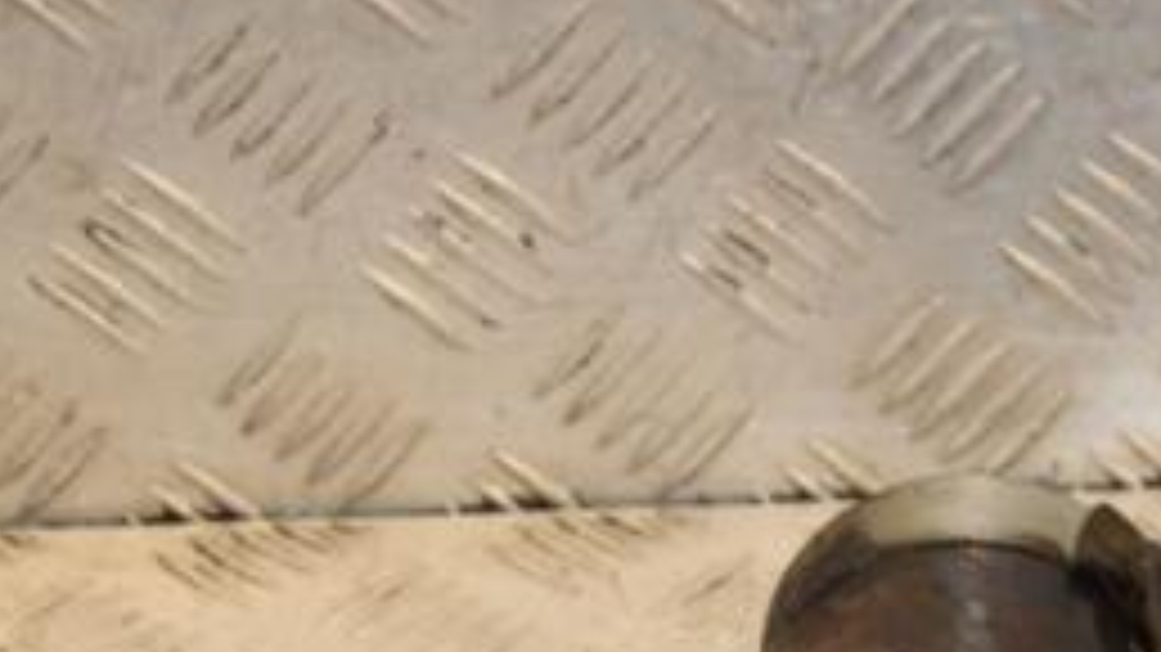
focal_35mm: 190
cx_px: 1184
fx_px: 5848
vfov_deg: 6.3
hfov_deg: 11.2
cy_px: 859
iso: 800
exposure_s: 1/200
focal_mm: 52
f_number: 7.1
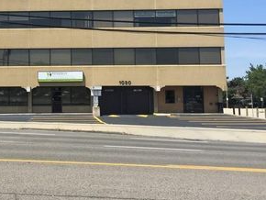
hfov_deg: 37.0
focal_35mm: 50
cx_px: 57
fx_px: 385
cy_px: 55
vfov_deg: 28.8
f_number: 2.2
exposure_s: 1/1721
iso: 32
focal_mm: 4.15
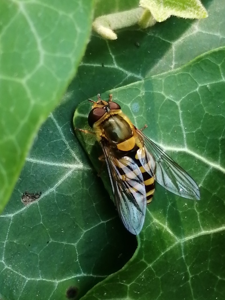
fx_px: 901
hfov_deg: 14.2
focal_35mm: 104
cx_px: 112
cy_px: 150
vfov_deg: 18.9
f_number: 1.8
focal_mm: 3.46
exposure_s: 1/60
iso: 64
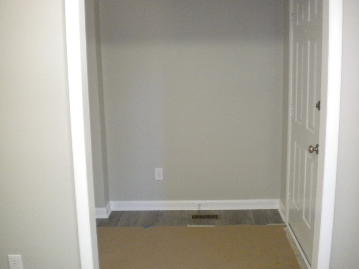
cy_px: 133
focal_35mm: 38
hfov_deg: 49.0
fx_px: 394
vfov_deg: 37.7
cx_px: 191
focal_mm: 6.3
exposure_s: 1/54.5
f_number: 3.1
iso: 800
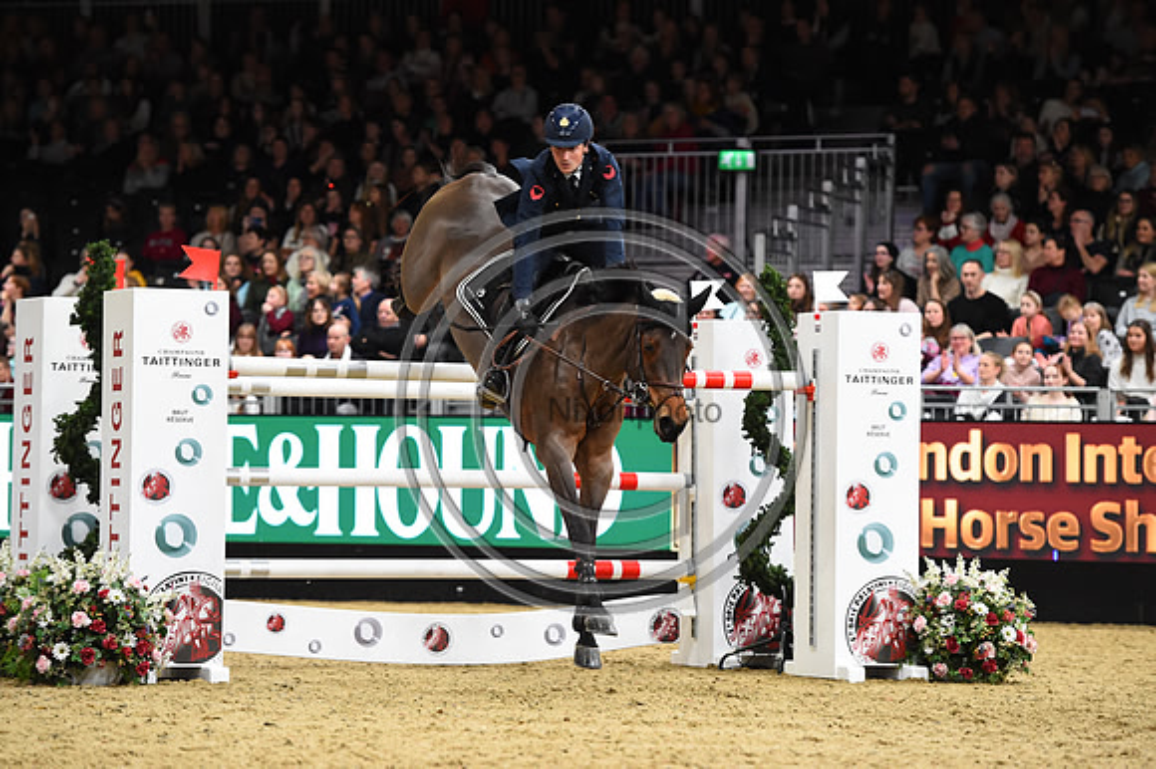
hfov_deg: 14.2
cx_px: 578
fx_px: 4653
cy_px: 384
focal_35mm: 145
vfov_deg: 9.5
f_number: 4
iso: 5000
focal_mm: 145
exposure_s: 1/800
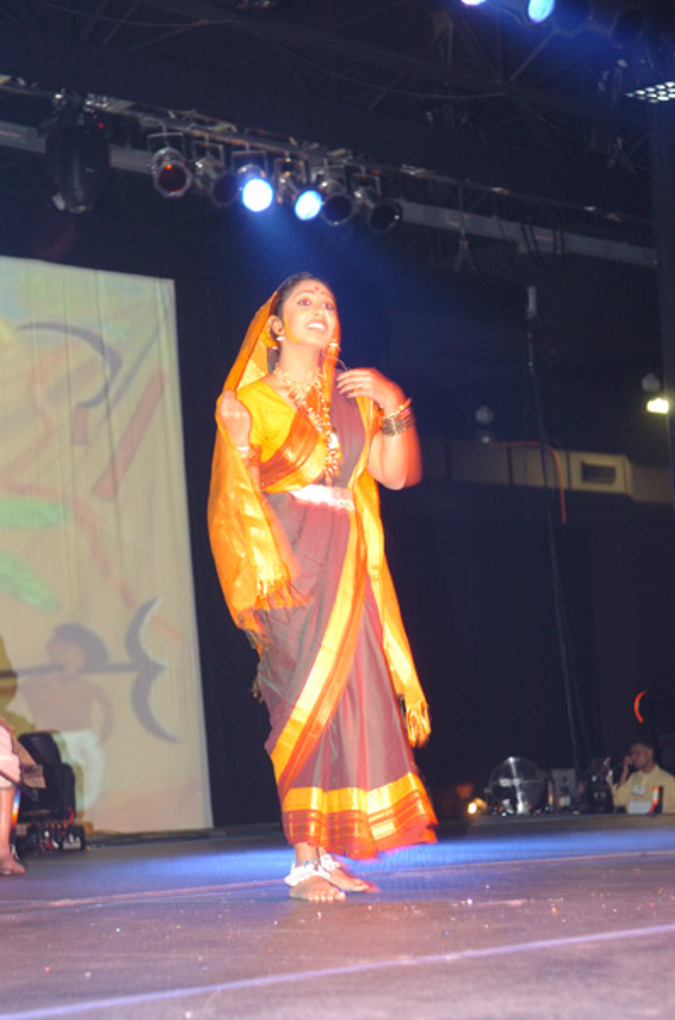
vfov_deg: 24.7
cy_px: 510
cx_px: 338
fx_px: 2332
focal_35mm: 82
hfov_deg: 16.5
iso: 400
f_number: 3.5
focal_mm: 55
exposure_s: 1/10
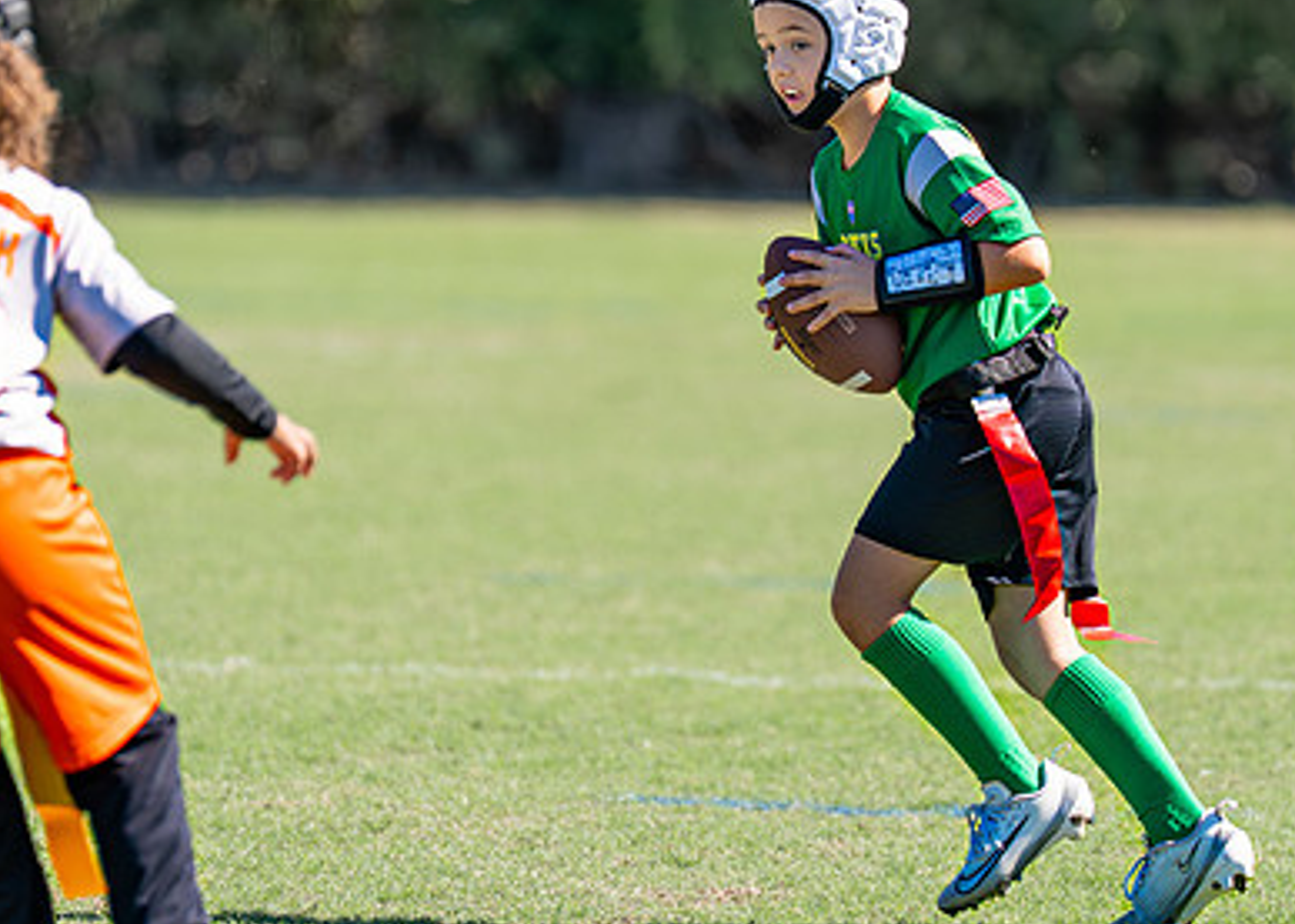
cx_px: 631
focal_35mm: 557
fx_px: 20482
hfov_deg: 3.6
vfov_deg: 2.6
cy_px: 381
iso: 200
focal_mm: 200
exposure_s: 1/2000
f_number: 2.8
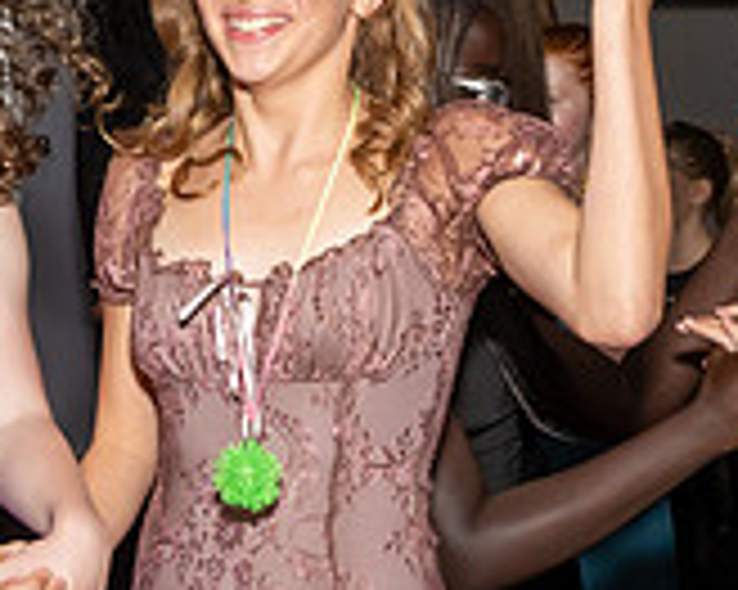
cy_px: 444
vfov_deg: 13.8
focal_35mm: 111
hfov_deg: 16.9
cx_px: -7
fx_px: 2423
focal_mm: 18
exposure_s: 1/250
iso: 1000
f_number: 8
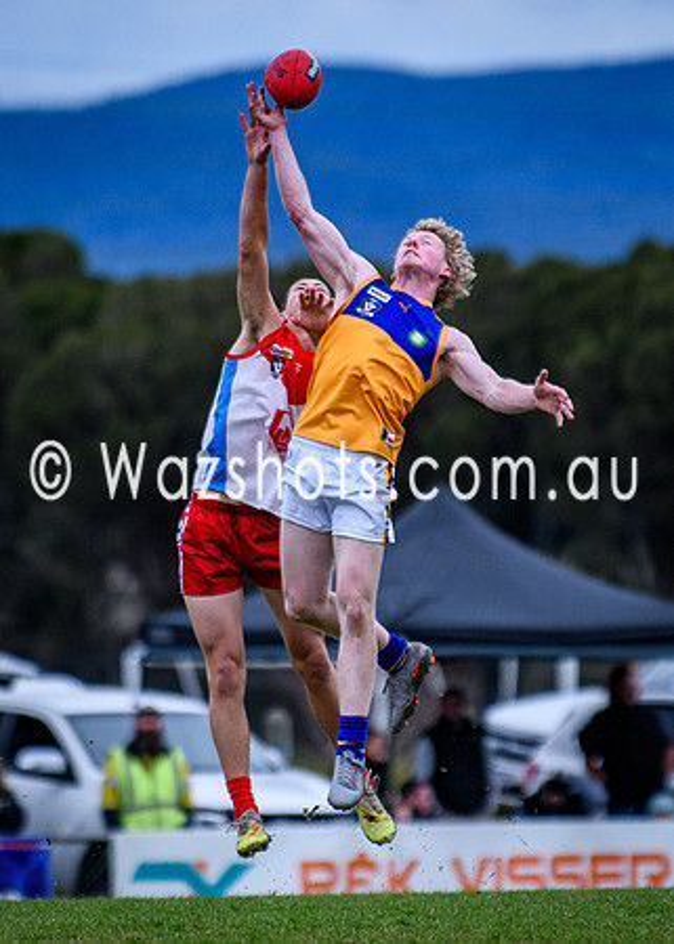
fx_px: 20623
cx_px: 337
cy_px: 392
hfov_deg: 1.9
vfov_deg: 2.6
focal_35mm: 769
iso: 280
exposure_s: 1/1600
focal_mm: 200
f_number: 2.8
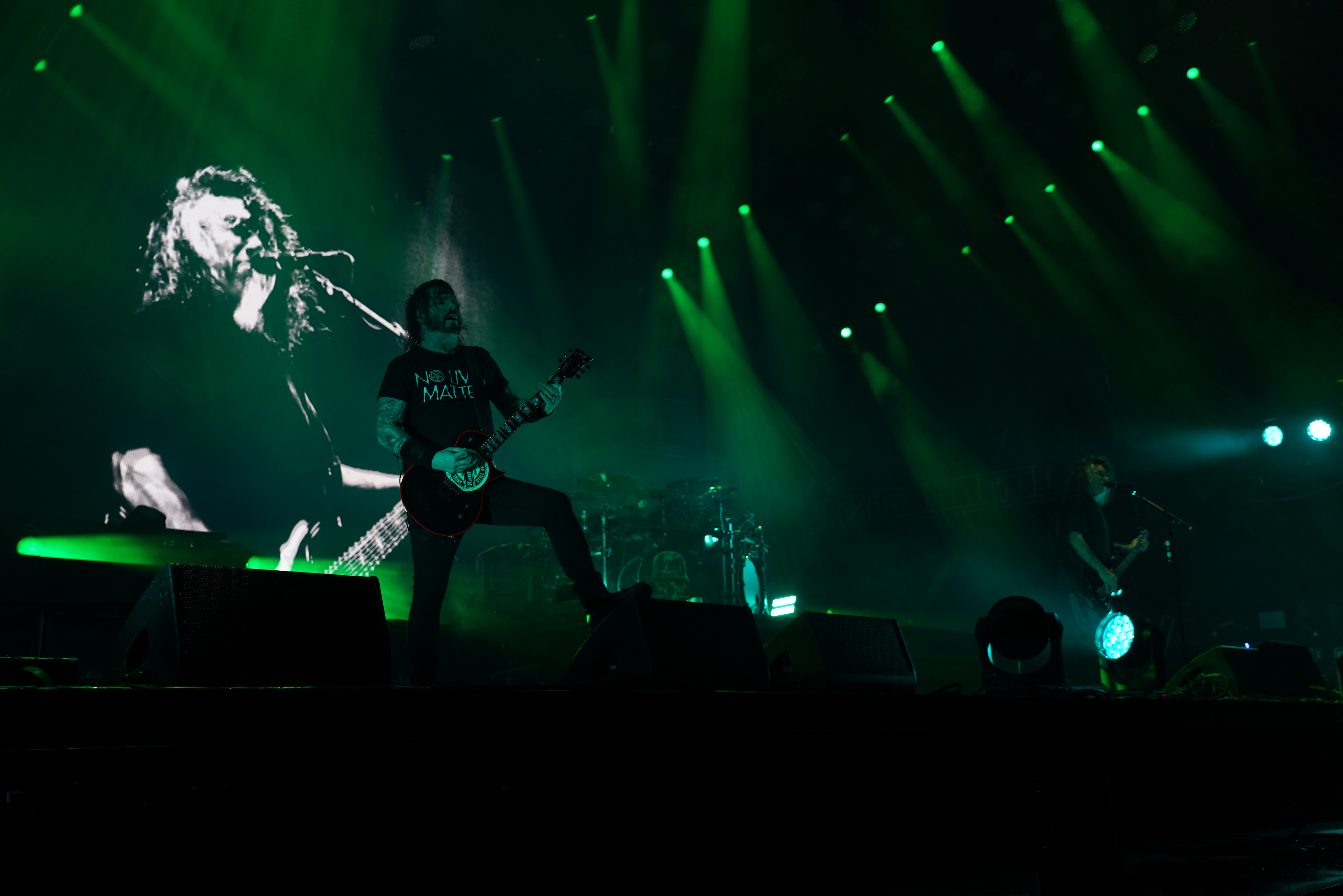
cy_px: 448
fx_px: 1268
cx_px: 672
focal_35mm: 34
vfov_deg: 38.9
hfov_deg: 55.8
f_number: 4.5
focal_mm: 34
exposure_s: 1/50
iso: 100
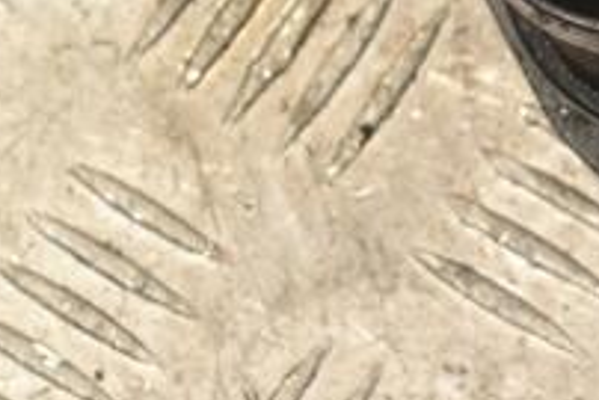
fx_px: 4071
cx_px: 842
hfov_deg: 8.3
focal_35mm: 244
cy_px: 65
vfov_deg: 5.6
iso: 3200
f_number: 9
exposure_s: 1/320
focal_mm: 55
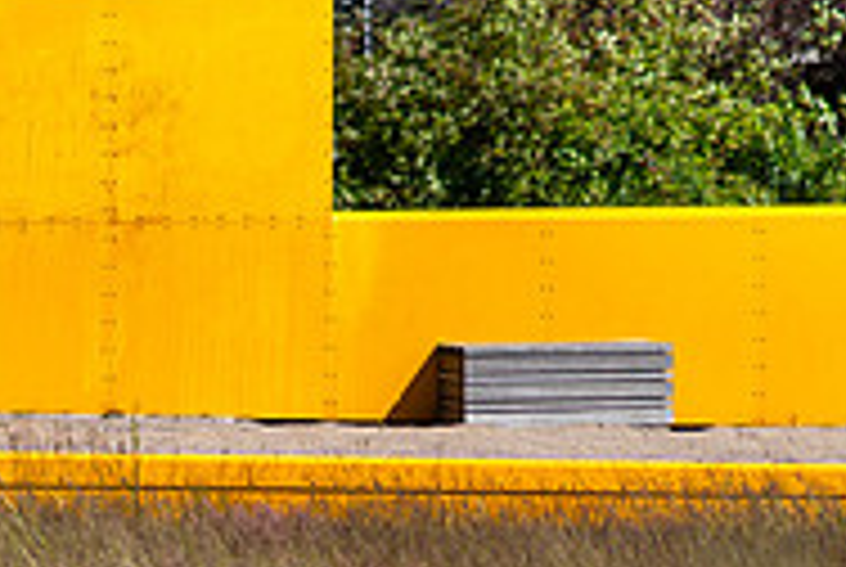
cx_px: 99
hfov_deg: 7.7
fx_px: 6284
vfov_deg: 5.2
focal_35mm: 267
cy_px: 164
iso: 50
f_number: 1.4
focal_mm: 85
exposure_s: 1/6400
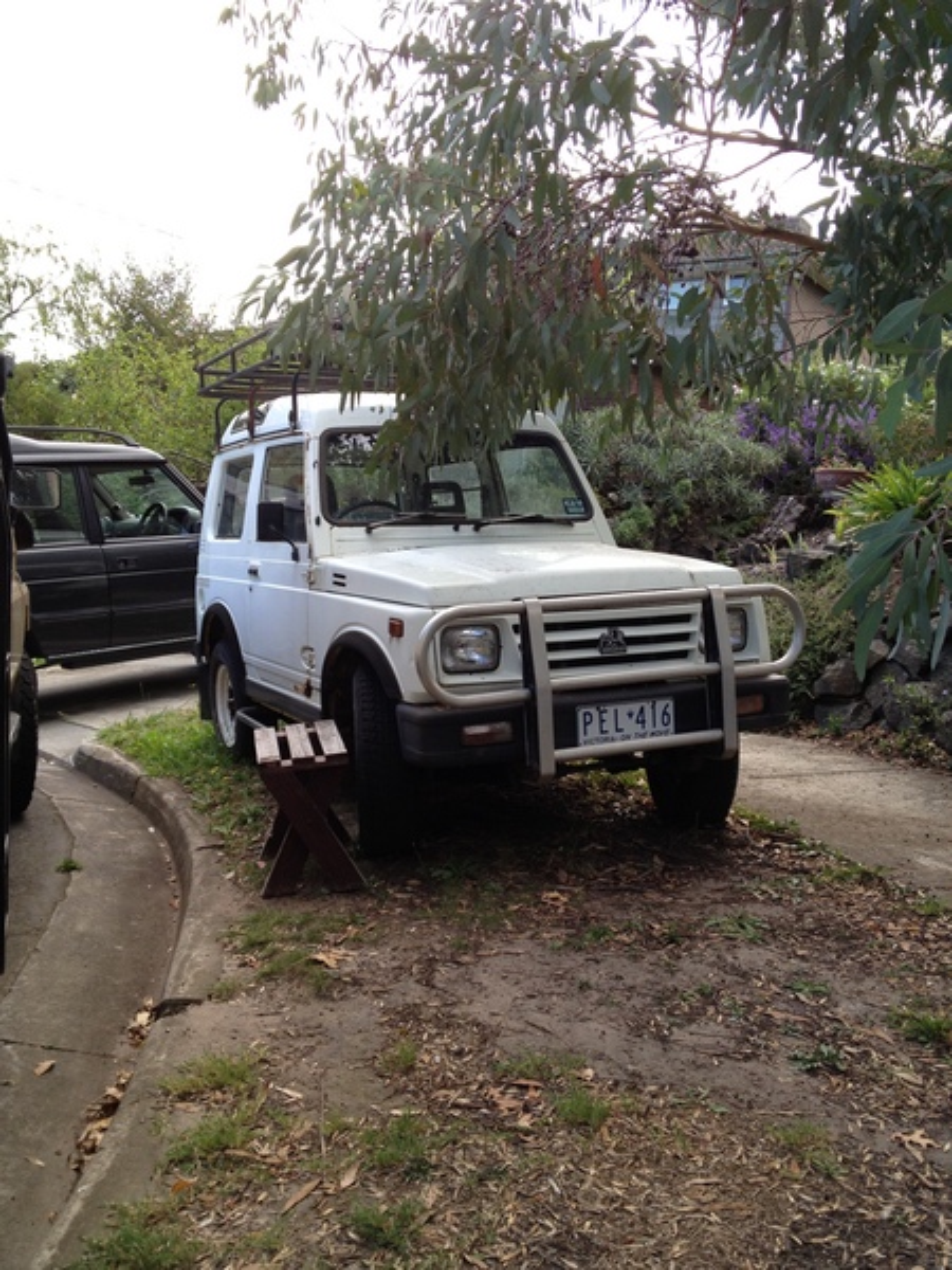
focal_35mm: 35
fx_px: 1283
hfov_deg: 40.7
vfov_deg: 52.6
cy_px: 635
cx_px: 476
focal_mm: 4.28
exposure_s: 1/191
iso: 50
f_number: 2.4
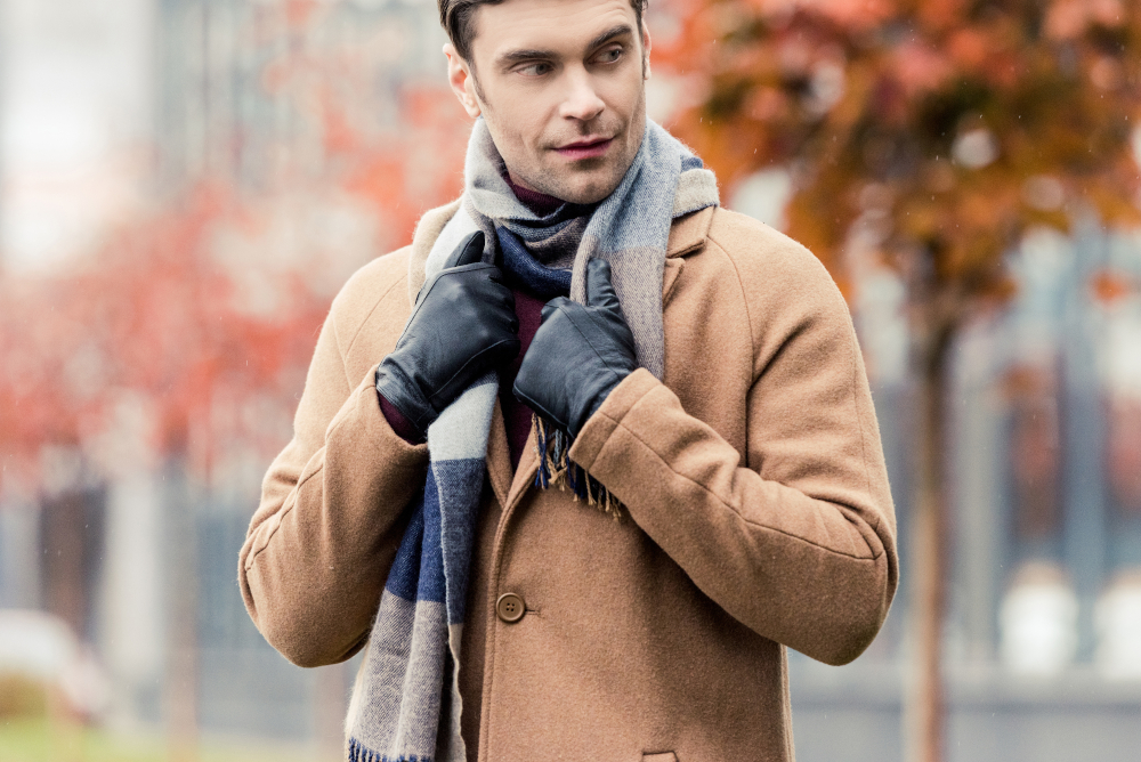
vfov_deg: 6.4
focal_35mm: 216
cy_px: 307
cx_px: 633
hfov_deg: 9.5
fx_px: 6850
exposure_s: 1/400
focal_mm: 180
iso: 800
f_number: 3.5
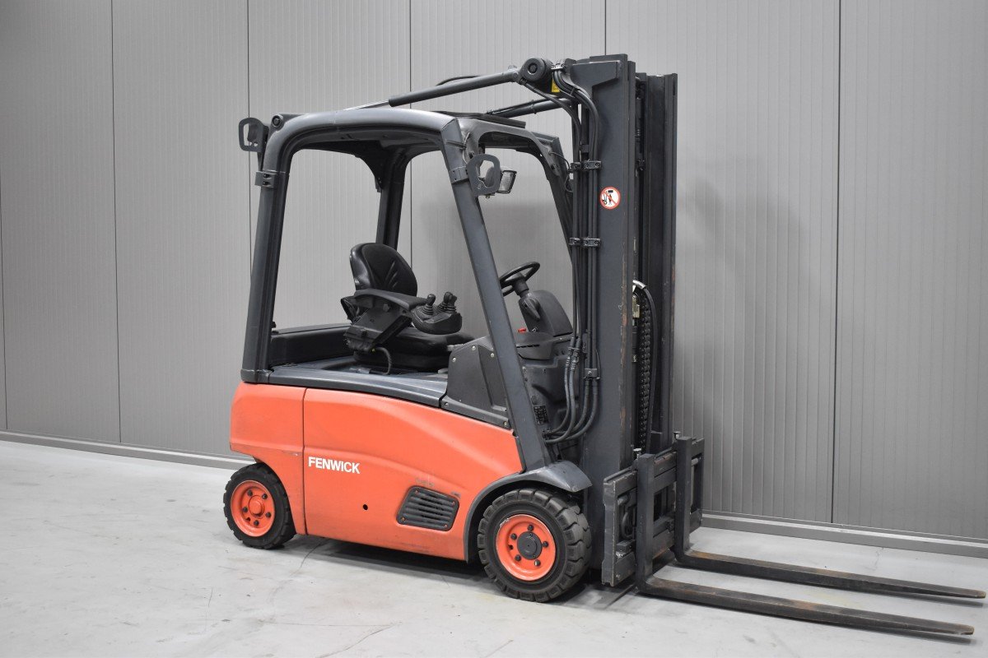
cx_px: 494
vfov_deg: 34.2
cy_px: 329
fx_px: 1070
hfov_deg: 49.6
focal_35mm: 39
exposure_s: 1/50
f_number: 4.5
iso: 1600
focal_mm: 26
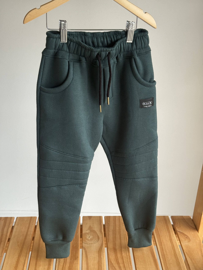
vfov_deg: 39.7
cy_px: 135
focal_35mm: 48
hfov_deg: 30.3
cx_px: 102
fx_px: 375
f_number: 1.78
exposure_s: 1/116
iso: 100
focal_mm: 6.76
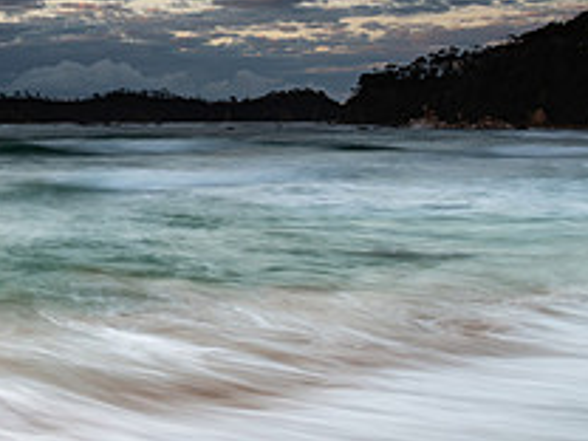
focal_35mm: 65
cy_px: 129
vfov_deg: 22.4
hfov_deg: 26.8
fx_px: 1104
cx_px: -96
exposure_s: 1.6
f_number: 10
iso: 100
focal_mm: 24
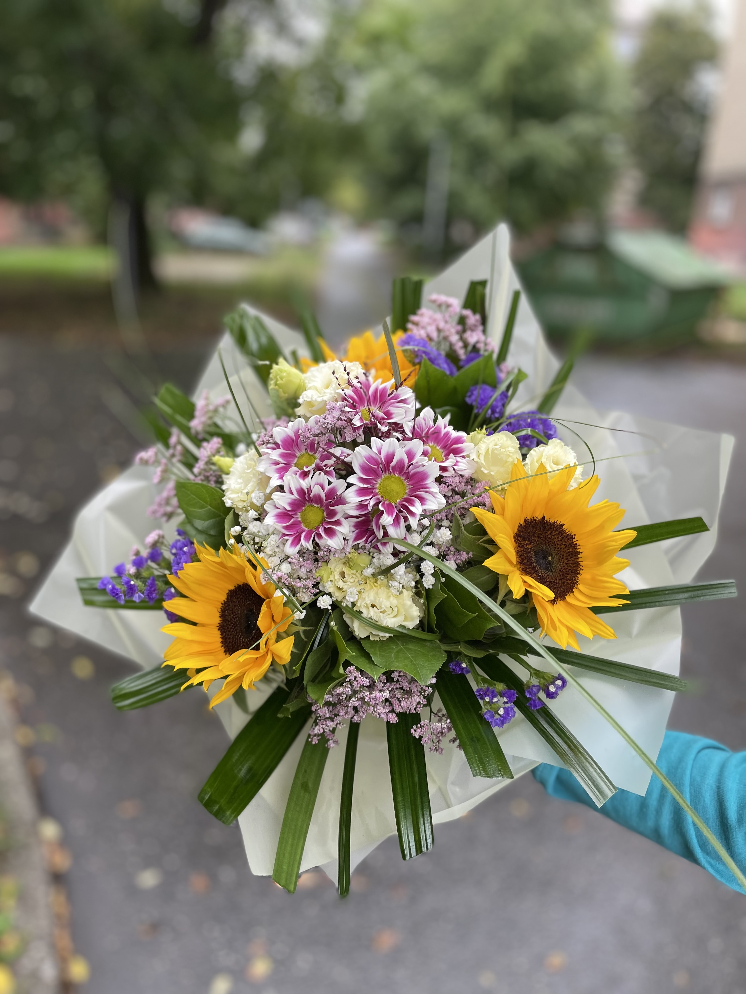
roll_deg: -3.5
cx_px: 373
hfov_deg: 53.1
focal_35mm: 26
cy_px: 497
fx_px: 747
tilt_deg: -19.1
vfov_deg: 67.3
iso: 40
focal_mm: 4.2
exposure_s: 1/121
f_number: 1.6
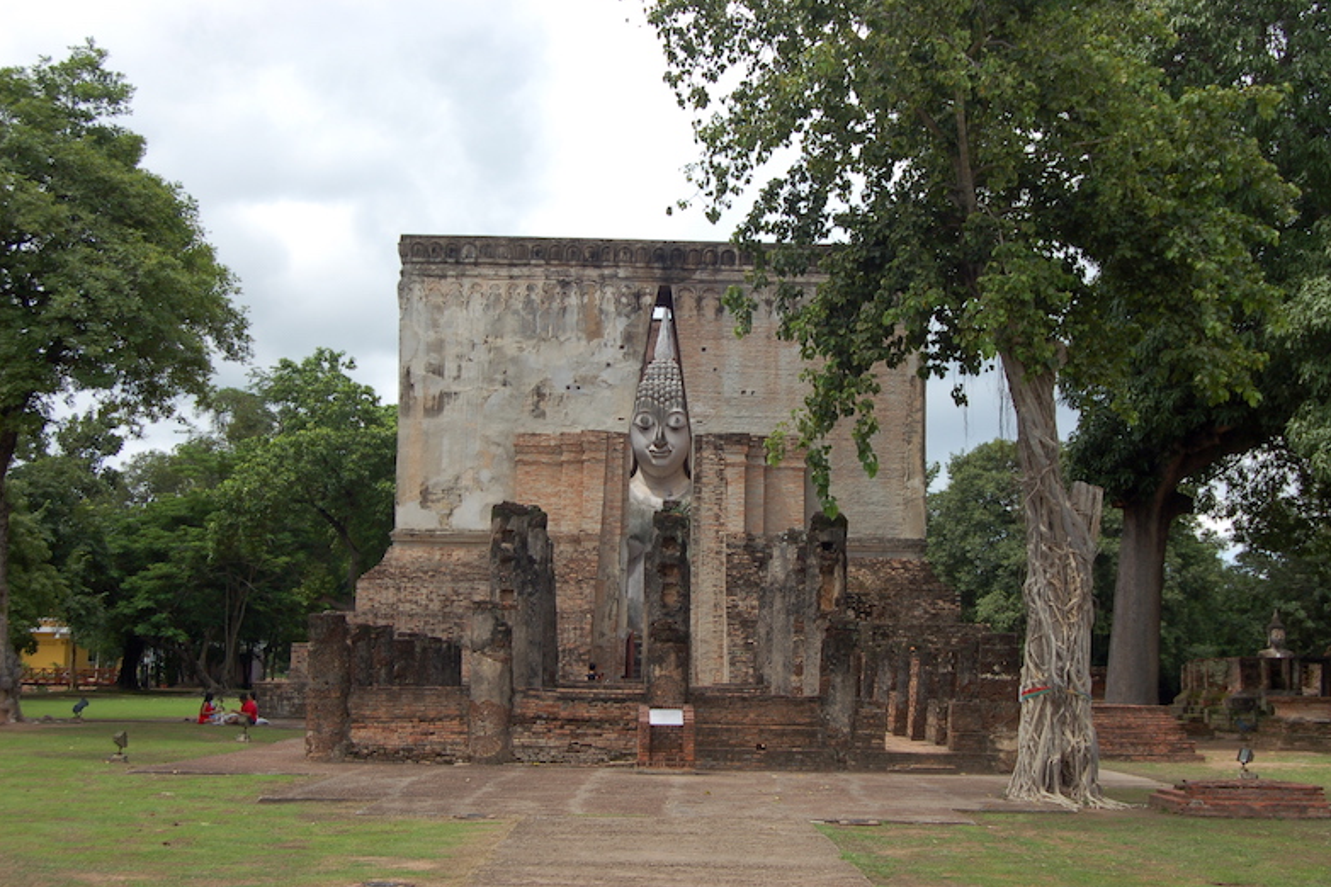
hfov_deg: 40.3
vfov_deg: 27.5
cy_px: 440
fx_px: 1811
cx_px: 675
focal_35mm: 49
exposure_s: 1/250
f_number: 8
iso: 200
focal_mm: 32
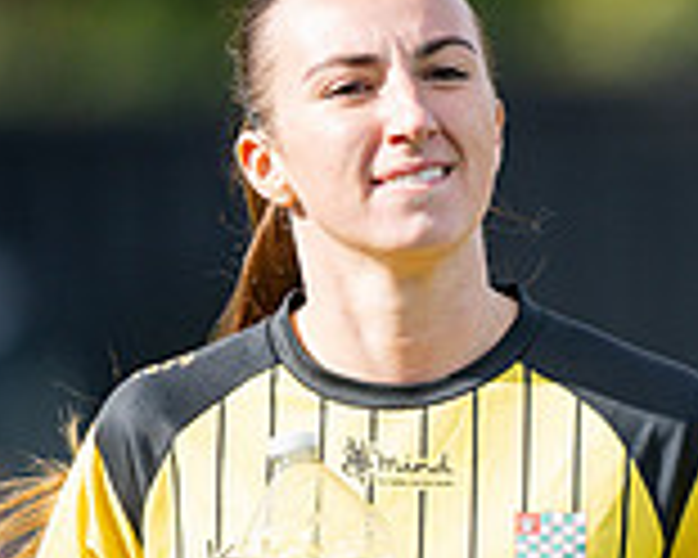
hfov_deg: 1.6
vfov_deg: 1.3
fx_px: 25306
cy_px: 644
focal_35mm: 1225
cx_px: 657
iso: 200
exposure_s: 1/2000
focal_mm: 300
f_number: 2.8
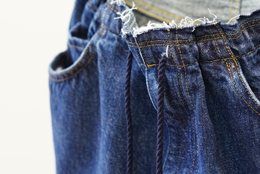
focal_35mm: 103
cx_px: 155
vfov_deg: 13.3
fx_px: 744
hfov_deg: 19.8
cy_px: 41
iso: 1250
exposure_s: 1/60
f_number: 4
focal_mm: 55
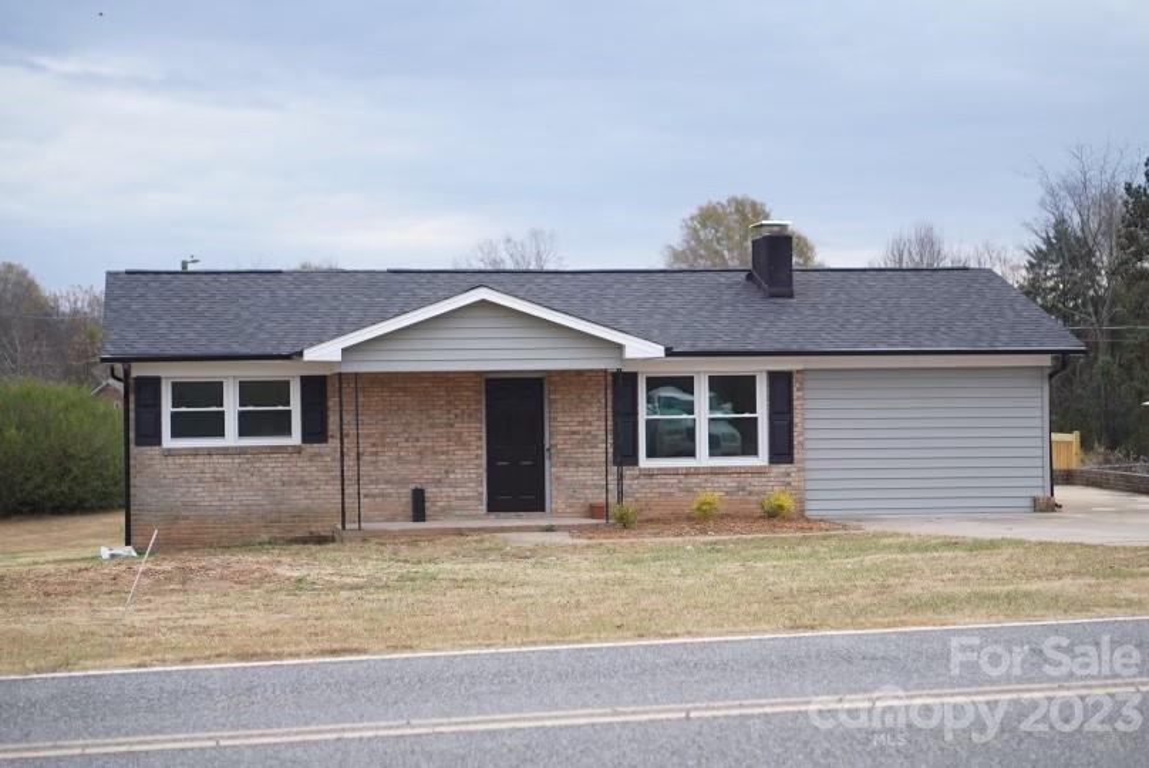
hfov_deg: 27.0
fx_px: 2395
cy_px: 384
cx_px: 574
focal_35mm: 75
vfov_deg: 18.2
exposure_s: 1/1250
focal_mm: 50
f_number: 1.8
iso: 125
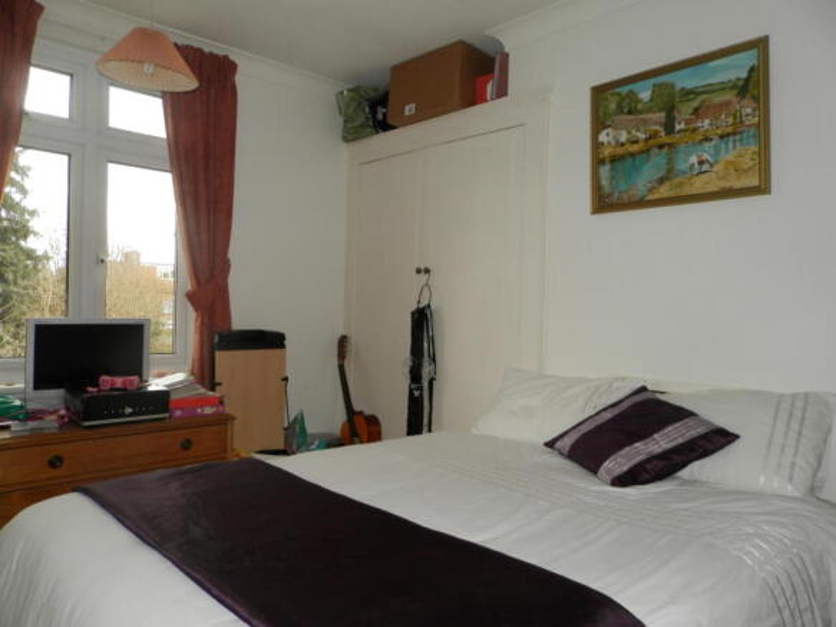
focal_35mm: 25
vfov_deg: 54.9
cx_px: 418
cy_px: 314
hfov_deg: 69.4
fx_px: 604
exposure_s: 1/30
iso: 100
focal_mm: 4.5
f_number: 3.1
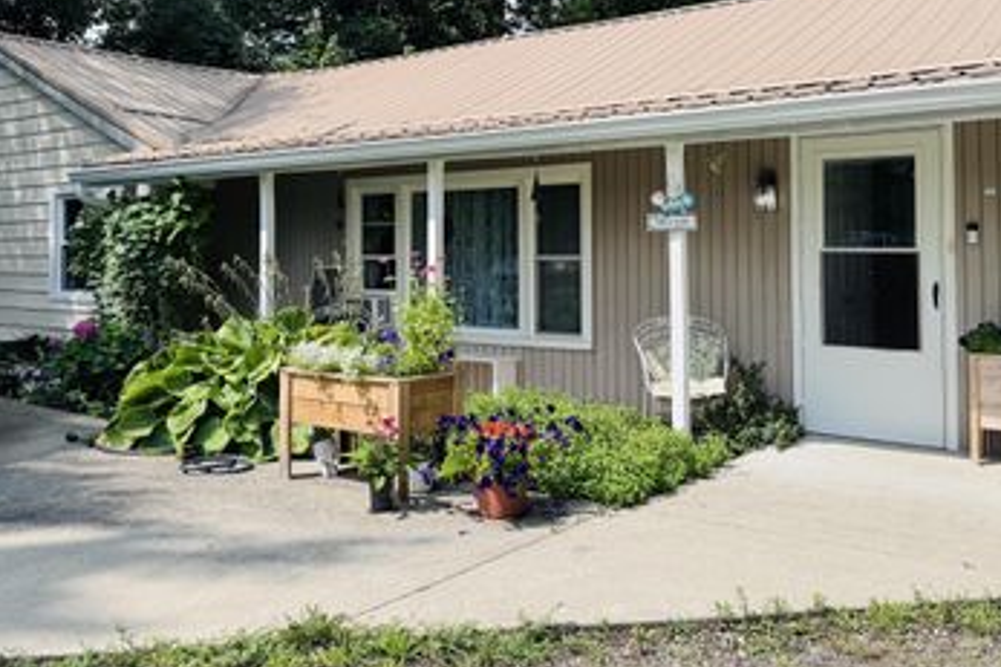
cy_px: 218
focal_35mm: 36
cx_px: 528
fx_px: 1000
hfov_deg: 53.1
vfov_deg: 36.4
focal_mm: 6.76
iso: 80
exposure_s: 1/4608
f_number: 1.78
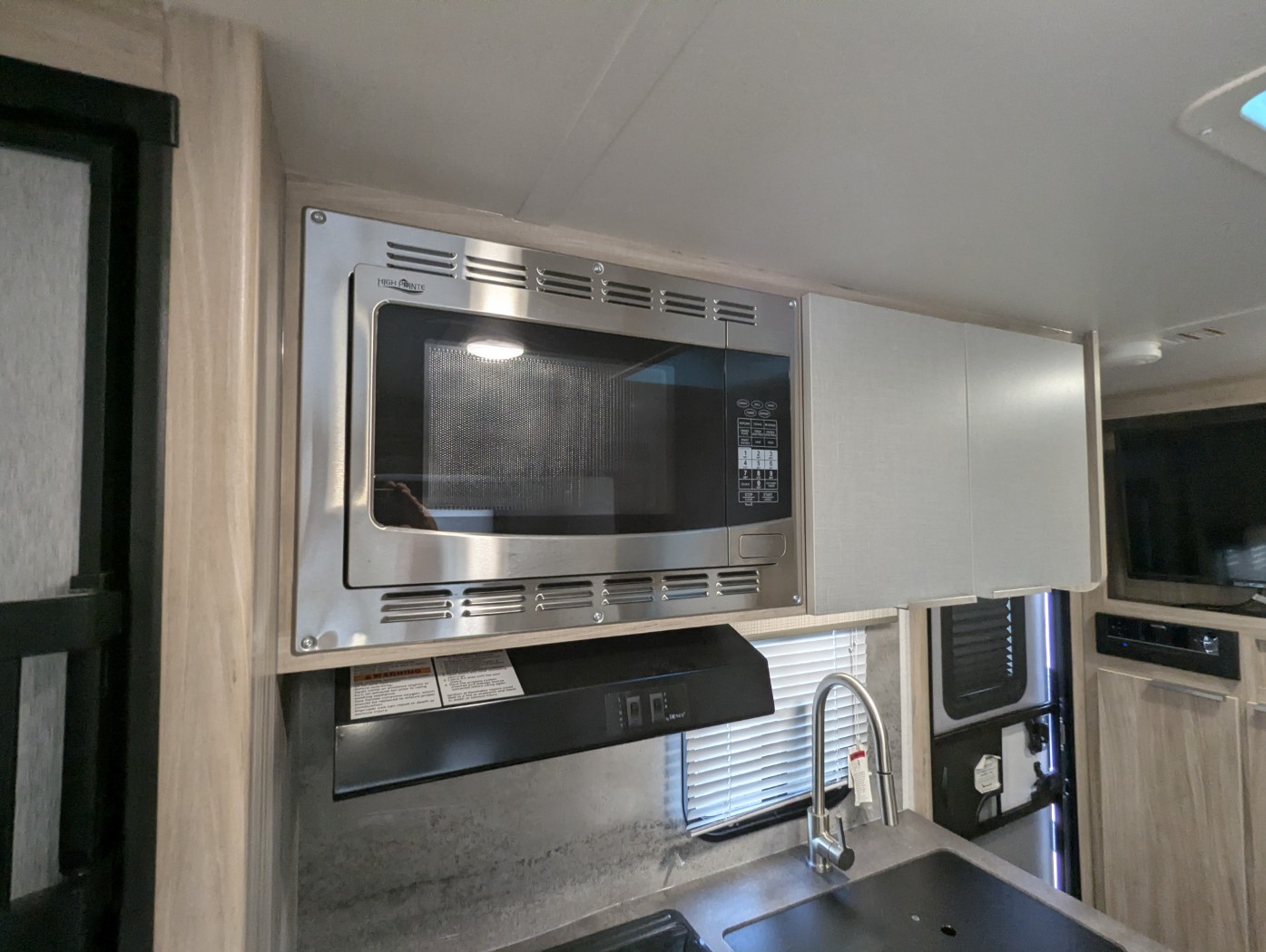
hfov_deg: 94.4
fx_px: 586
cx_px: 633
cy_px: 476
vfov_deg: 78.2
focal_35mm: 16
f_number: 2.2
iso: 239
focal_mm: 2.35
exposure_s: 1/50.4
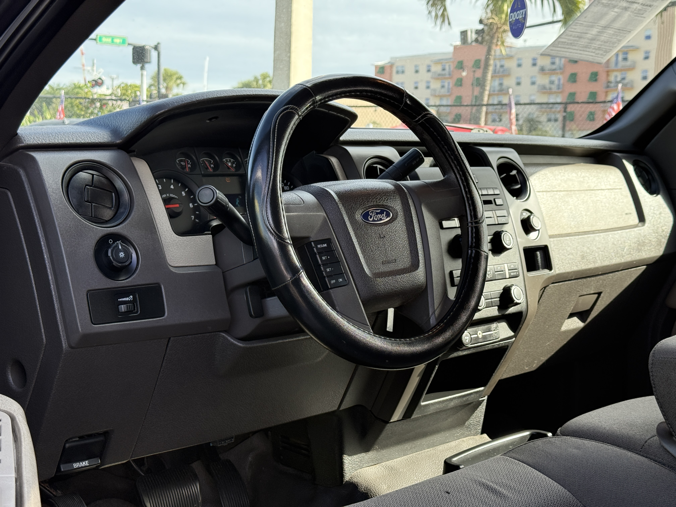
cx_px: 338
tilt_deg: -6.0
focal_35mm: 48
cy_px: 254
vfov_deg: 30.3
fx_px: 937
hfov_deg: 39.7
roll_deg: -1.7
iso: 80
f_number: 1.78
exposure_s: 1/570
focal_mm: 6.76
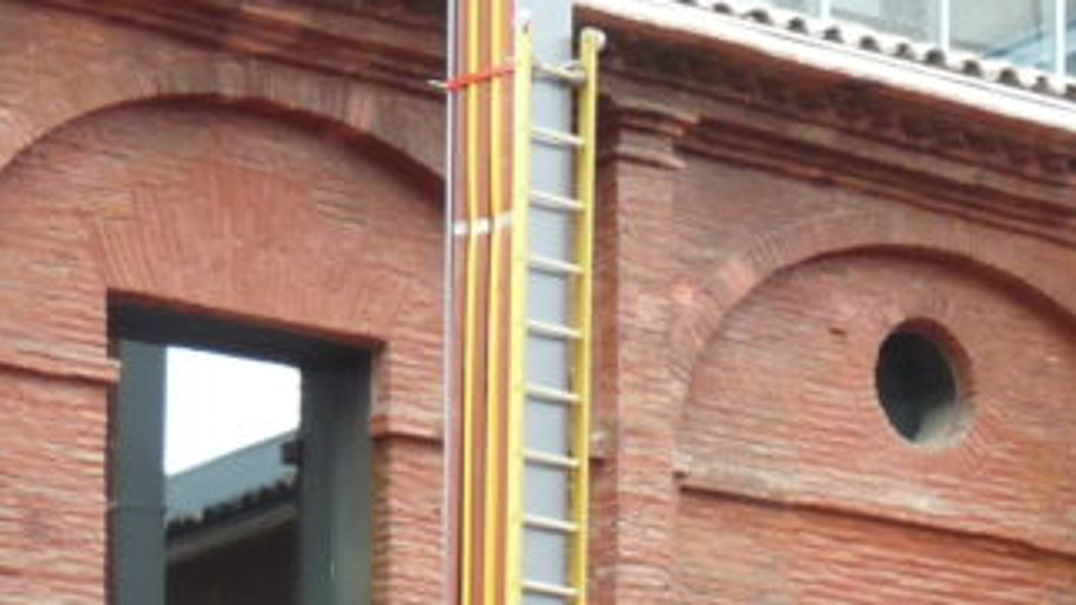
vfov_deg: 5.9
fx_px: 5705
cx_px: 1591
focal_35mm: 200
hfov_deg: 10.4
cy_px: 1123
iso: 160
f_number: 3
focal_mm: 7.4
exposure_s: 1/30
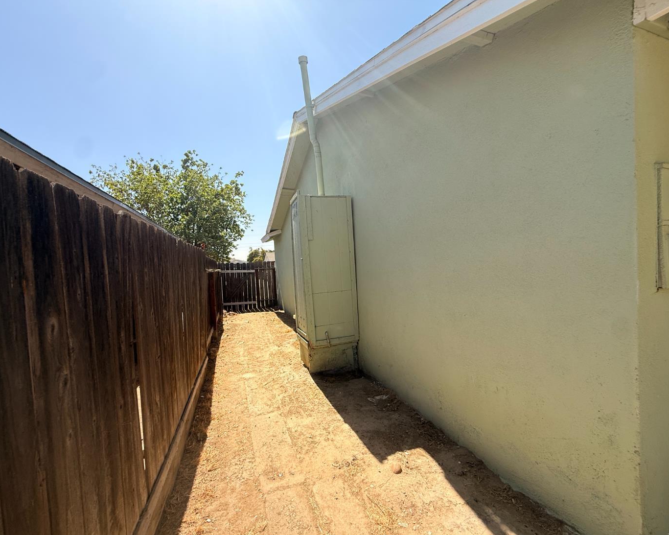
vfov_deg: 84.0
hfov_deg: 96.8
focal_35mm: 15
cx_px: 342
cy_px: 274
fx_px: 297
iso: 50
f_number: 2.2
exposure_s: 1/1534
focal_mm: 2.22
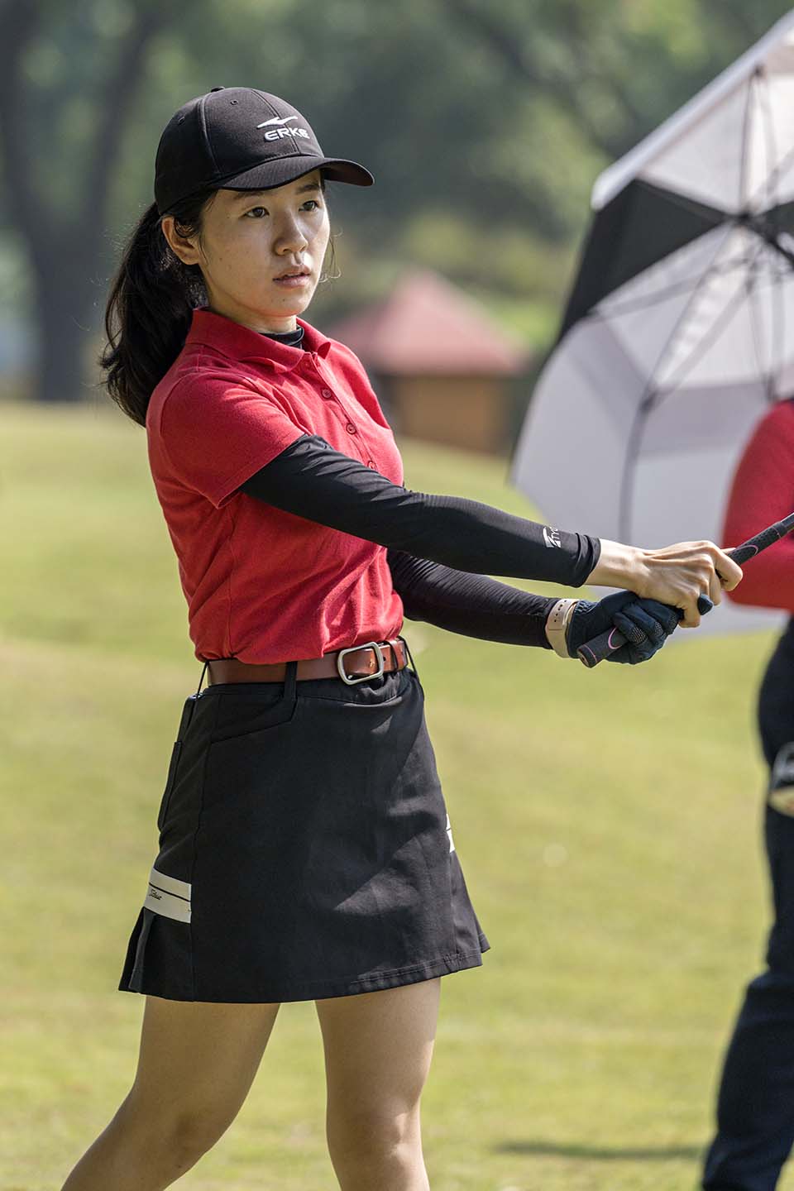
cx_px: 397
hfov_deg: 6.9
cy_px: 596
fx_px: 6616
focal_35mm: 200
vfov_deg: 10.3
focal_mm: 200
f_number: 4
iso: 900
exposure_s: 1/2500
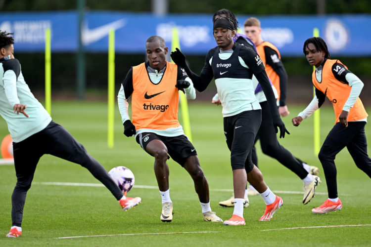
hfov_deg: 5.2
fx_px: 4122
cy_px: 124
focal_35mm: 400
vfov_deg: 3.4
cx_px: 186
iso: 500
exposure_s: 1/3200
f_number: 2.8
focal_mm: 400
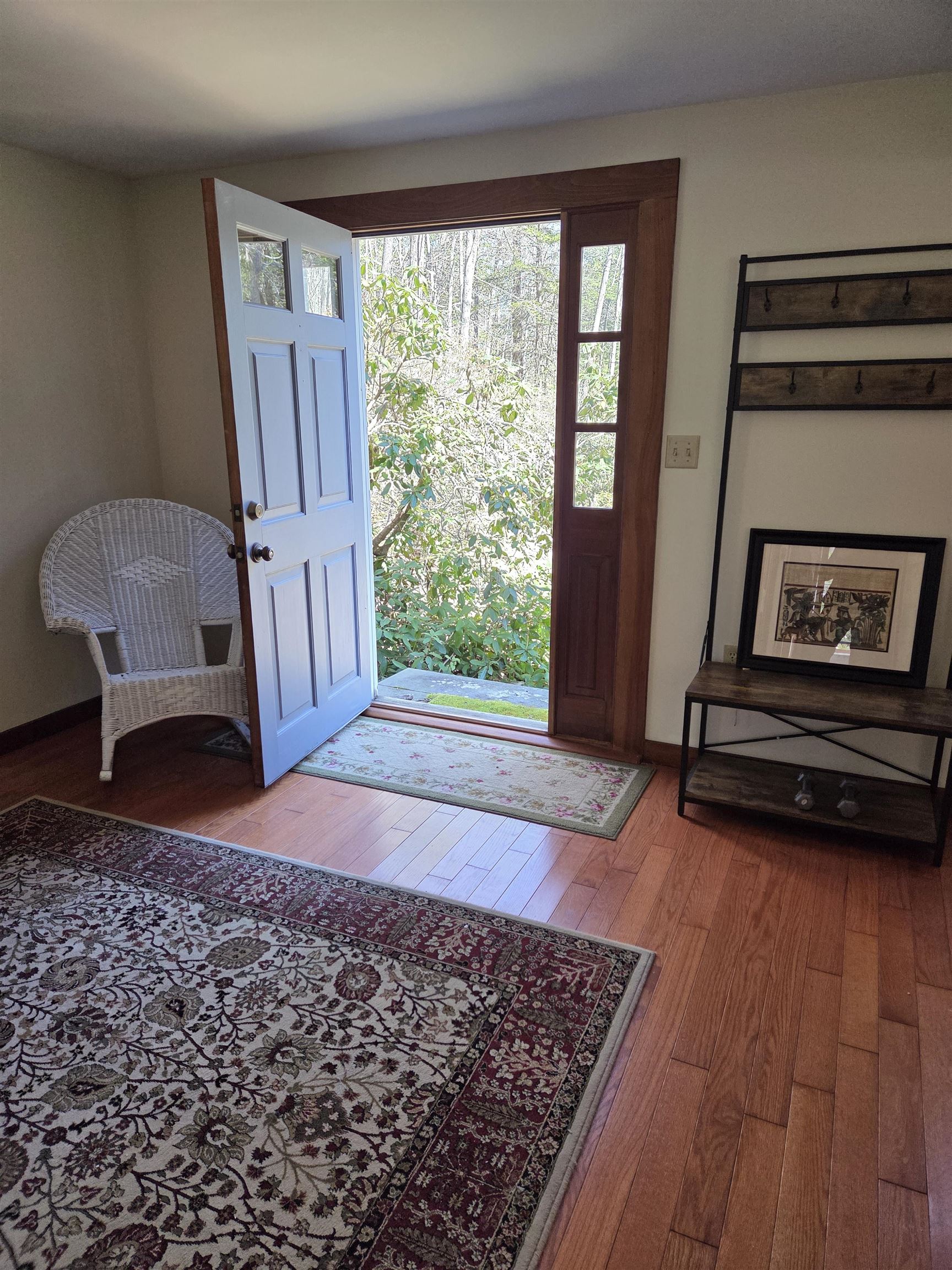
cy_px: 635
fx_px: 843
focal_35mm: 23
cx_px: 476
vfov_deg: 73.9
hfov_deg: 58.9
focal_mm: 5.4
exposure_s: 1/180
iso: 125
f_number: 1.8
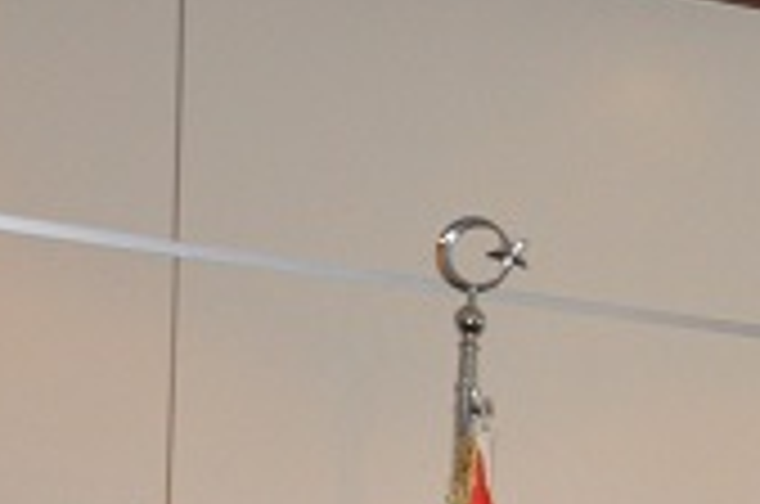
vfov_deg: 9.3
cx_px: 1345
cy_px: 1026
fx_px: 2887
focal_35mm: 137
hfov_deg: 13.5
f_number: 5
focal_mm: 22
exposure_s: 1/60
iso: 1600
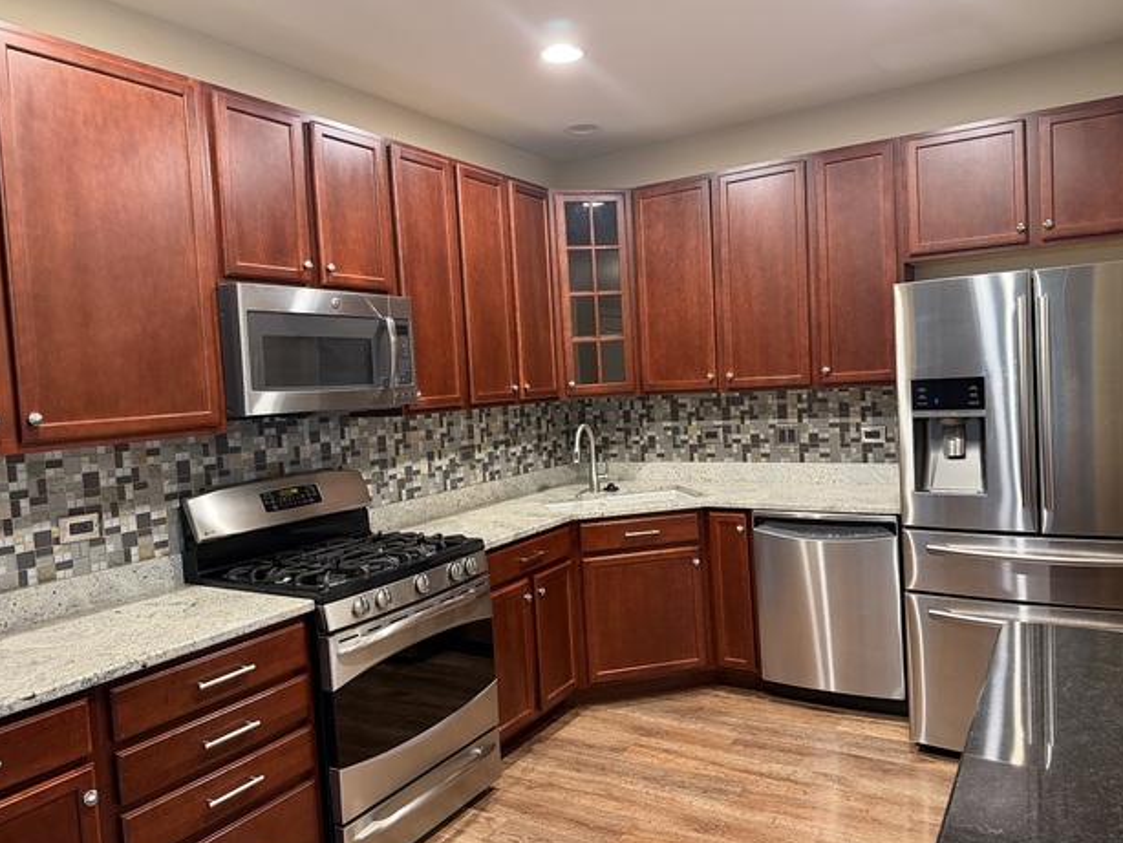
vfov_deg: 54.9
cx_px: 578
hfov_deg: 69.4
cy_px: 424
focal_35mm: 25
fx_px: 811
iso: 400
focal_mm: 6.76
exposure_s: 1/60
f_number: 1.78
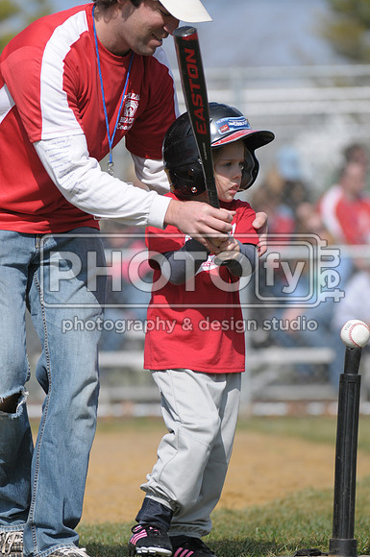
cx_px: 185
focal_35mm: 300
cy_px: 278
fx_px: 4639
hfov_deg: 4.6
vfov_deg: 6.9
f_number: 4
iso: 400
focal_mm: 200
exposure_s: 1/3200
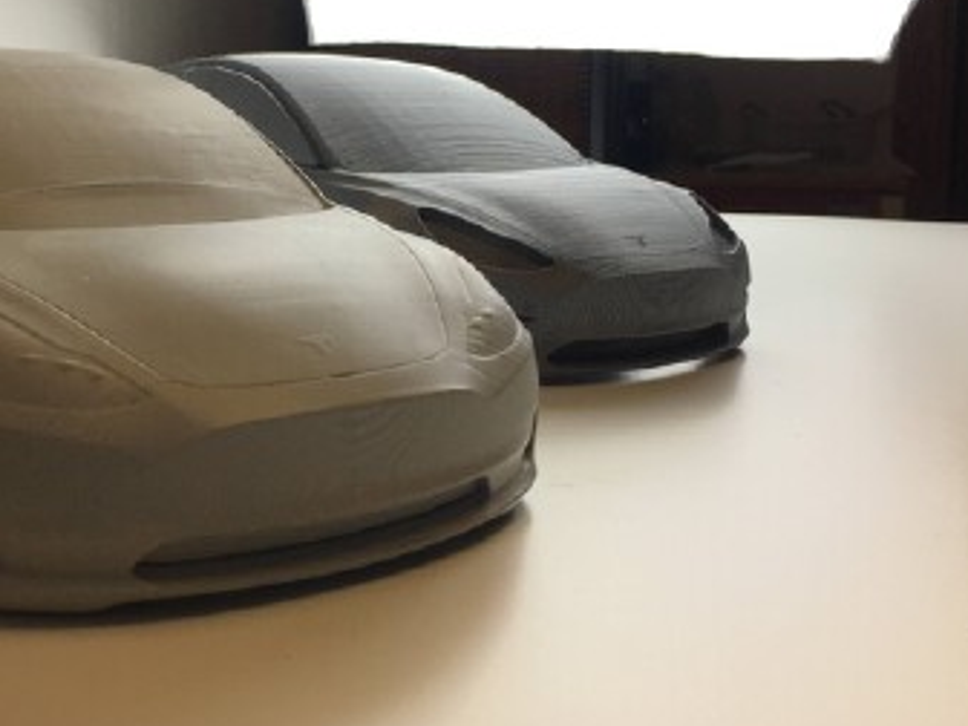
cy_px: 210
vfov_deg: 31.1
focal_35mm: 46
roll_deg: -0.2
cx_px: 350
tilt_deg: -5.7
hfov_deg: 40.9
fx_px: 1286
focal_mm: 4.15
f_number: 2.2
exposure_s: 1/100
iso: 32
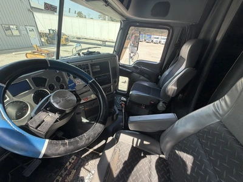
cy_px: 91
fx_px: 98
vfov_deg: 85.7
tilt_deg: -31.7
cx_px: 122
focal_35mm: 14
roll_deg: -5.3
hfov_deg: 102.1
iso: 64
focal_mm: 2.22
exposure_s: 1/154
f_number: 2.2
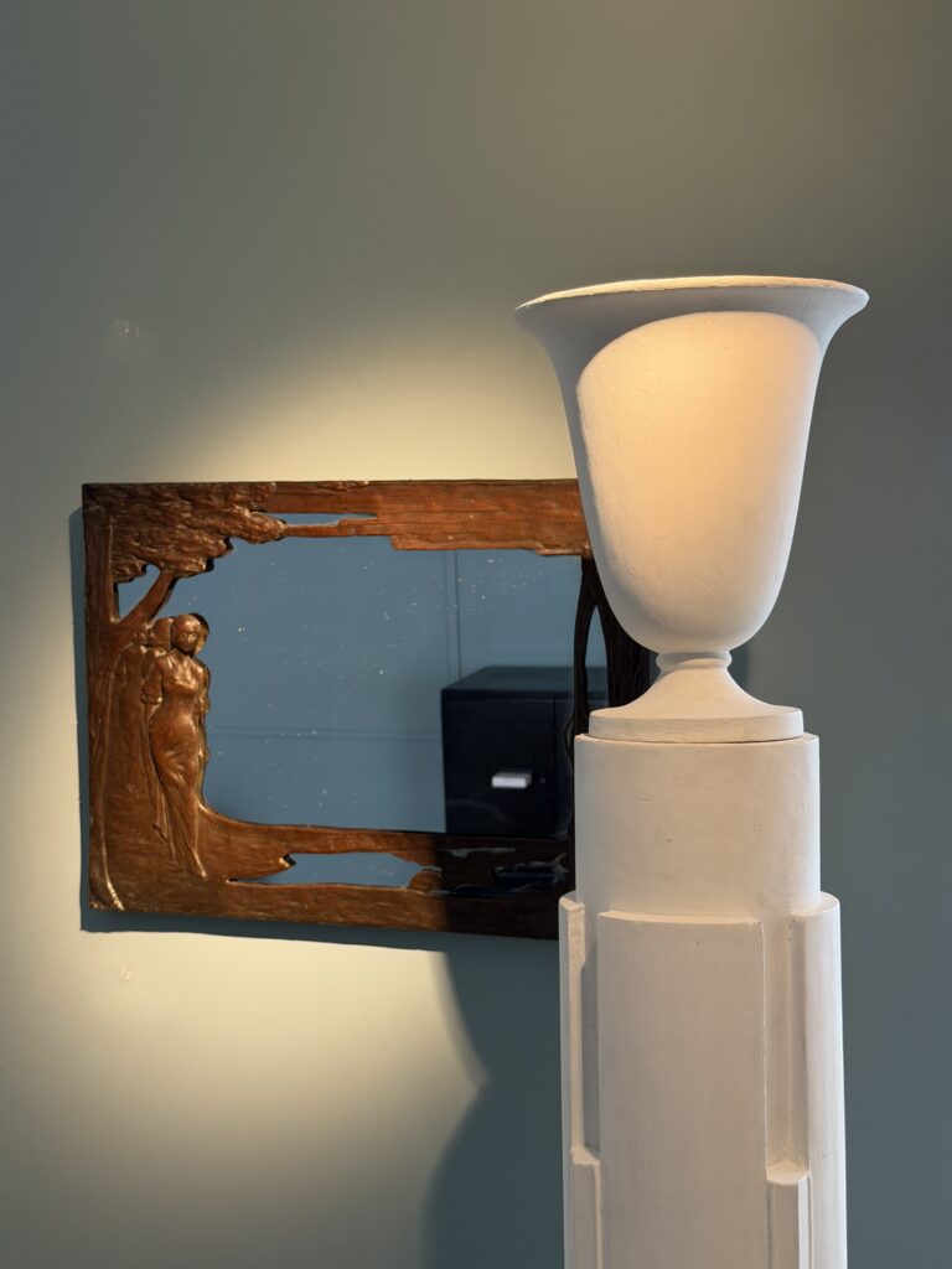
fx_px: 1760
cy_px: 634
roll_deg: -0.2
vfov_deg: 39.7
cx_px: 476
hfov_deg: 30.3
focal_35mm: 48
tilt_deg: -1.0
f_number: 1.78
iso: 125
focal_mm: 6.76
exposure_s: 1/100
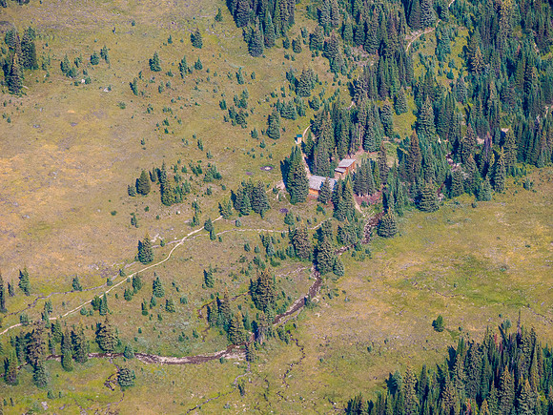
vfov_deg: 5.0
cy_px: 208
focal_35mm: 300
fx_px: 4793
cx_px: 276
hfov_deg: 6.6
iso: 500
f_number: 8
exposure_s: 1/320
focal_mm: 150
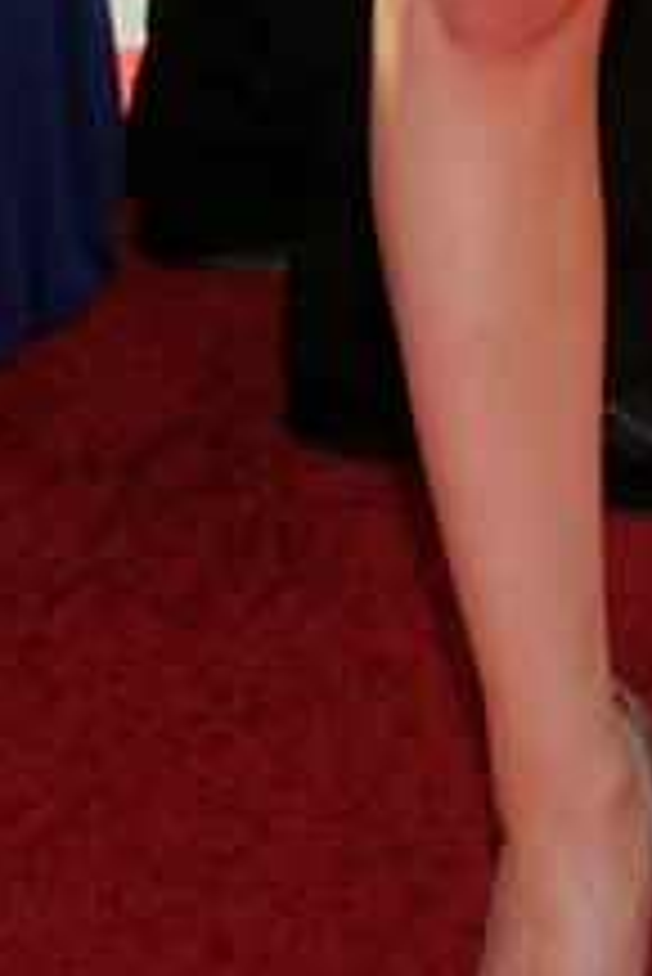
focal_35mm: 237
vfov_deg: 8.2
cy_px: -1084
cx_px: 809
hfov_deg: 5.8
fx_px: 6428
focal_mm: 42
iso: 250
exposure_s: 1/250
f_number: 9
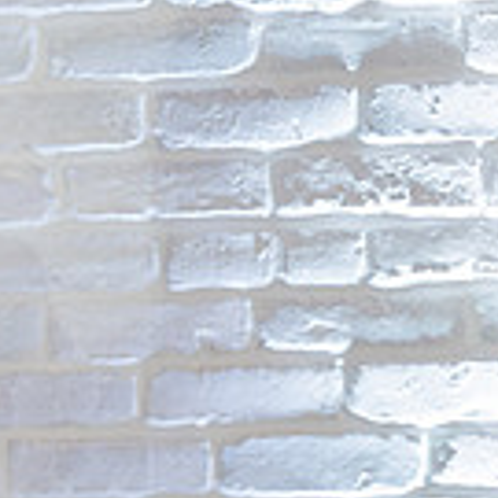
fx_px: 4476
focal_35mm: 275
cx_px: -616
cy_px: 680
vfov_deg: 6.3
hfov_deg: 6.1
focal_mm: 70
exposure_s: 1/125
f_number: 2.8
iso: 1600
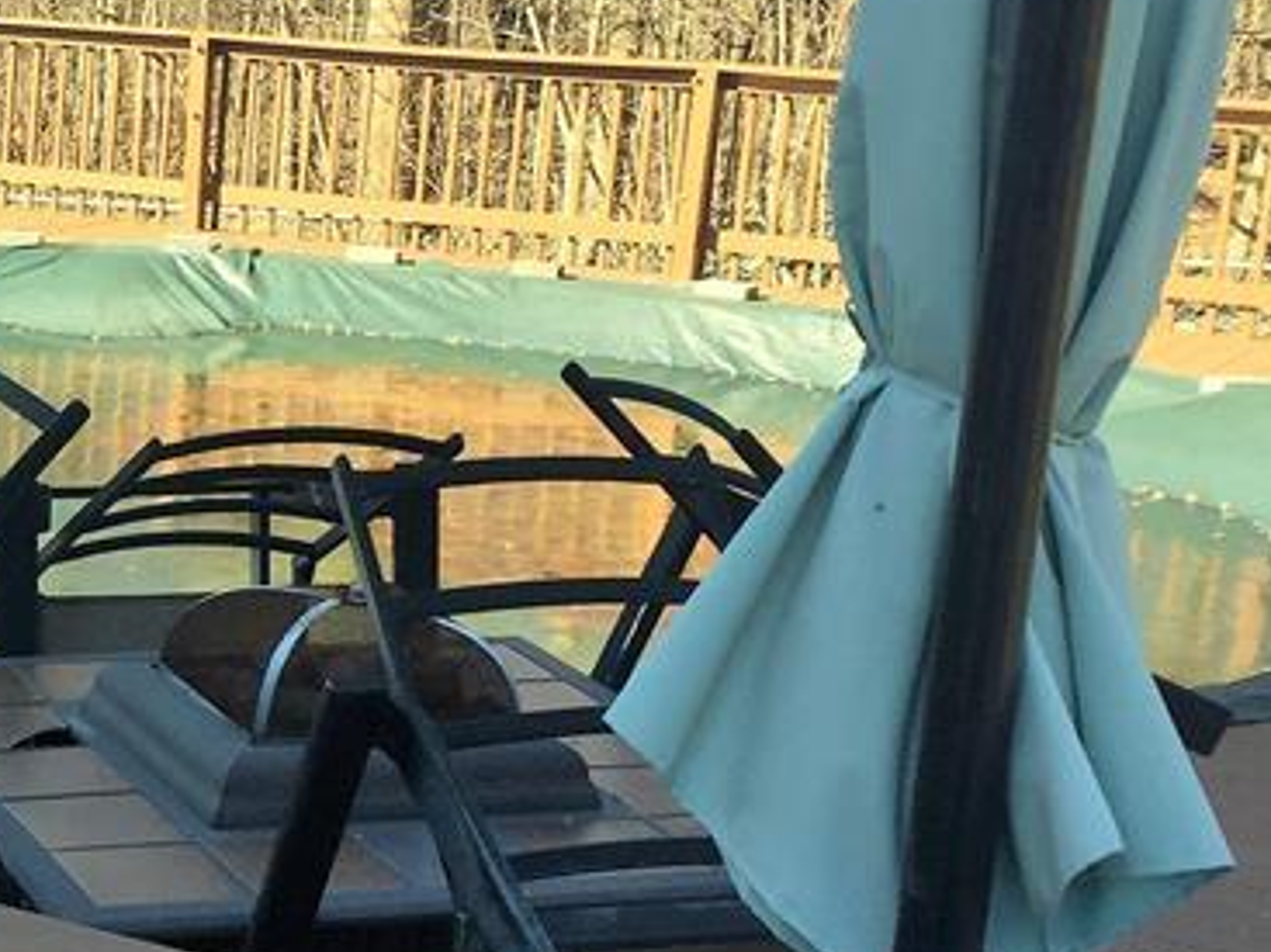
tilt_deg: -13.1
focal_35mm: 81
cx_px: -104
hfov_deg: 22.8
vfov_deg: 18.2
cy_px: 502
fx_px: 2973
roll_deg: -2.4
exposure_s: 1/399
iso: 32
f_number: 2.2
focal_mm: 4.15
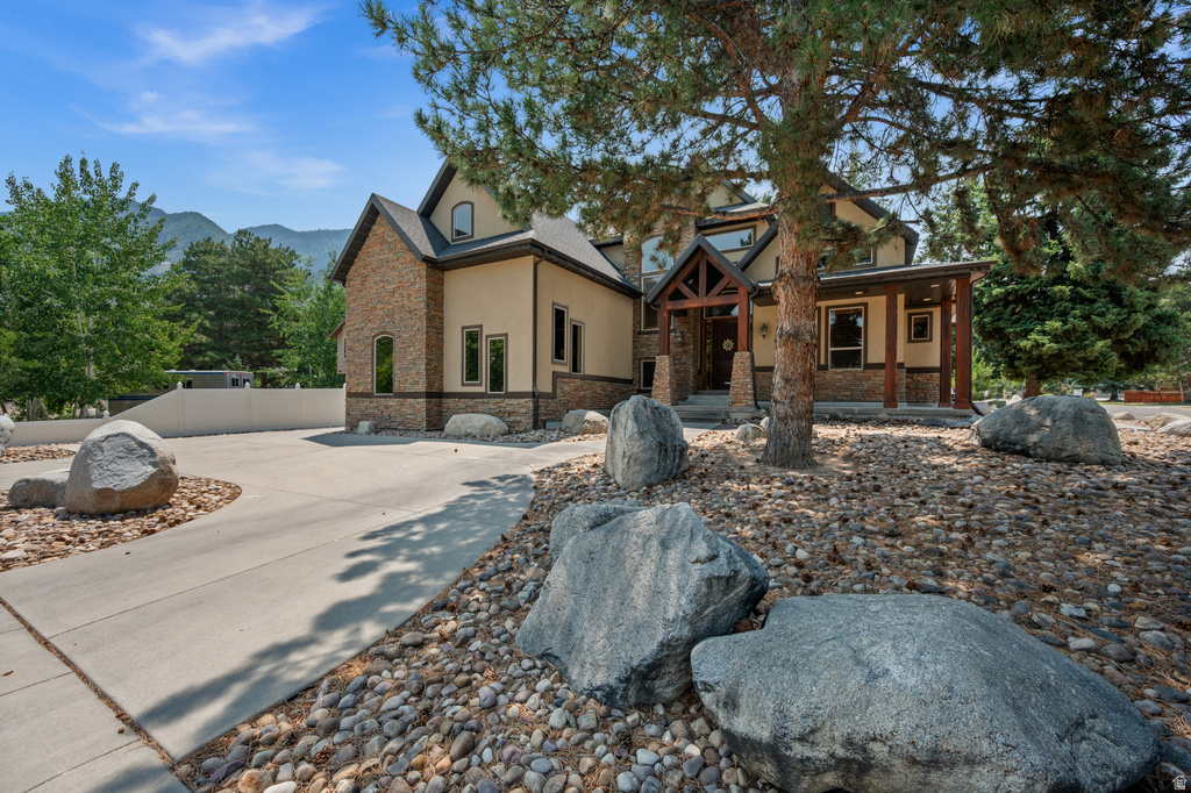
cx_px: 596
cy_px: 396
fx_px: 463
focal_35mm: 14
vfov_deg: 81.2
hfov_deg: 104.3
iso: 500
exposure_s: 1/1000
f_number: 7.1
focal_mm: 14
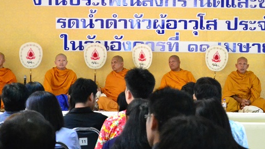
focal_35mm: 150
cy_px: 67
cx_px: 191
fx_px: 1053
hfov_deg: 14.3
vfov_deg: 8.1
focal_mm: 55
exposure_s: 1/50
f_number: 5.6
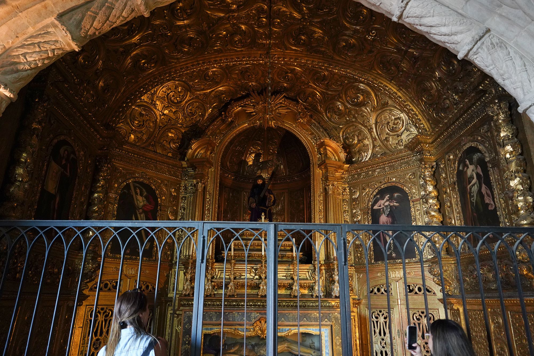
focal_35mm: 24
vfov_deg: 53.1
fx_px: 356
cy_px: 178
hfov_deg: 73.7
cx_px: 267
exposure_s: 1/80
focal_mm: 24
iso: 3200
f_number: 3.2
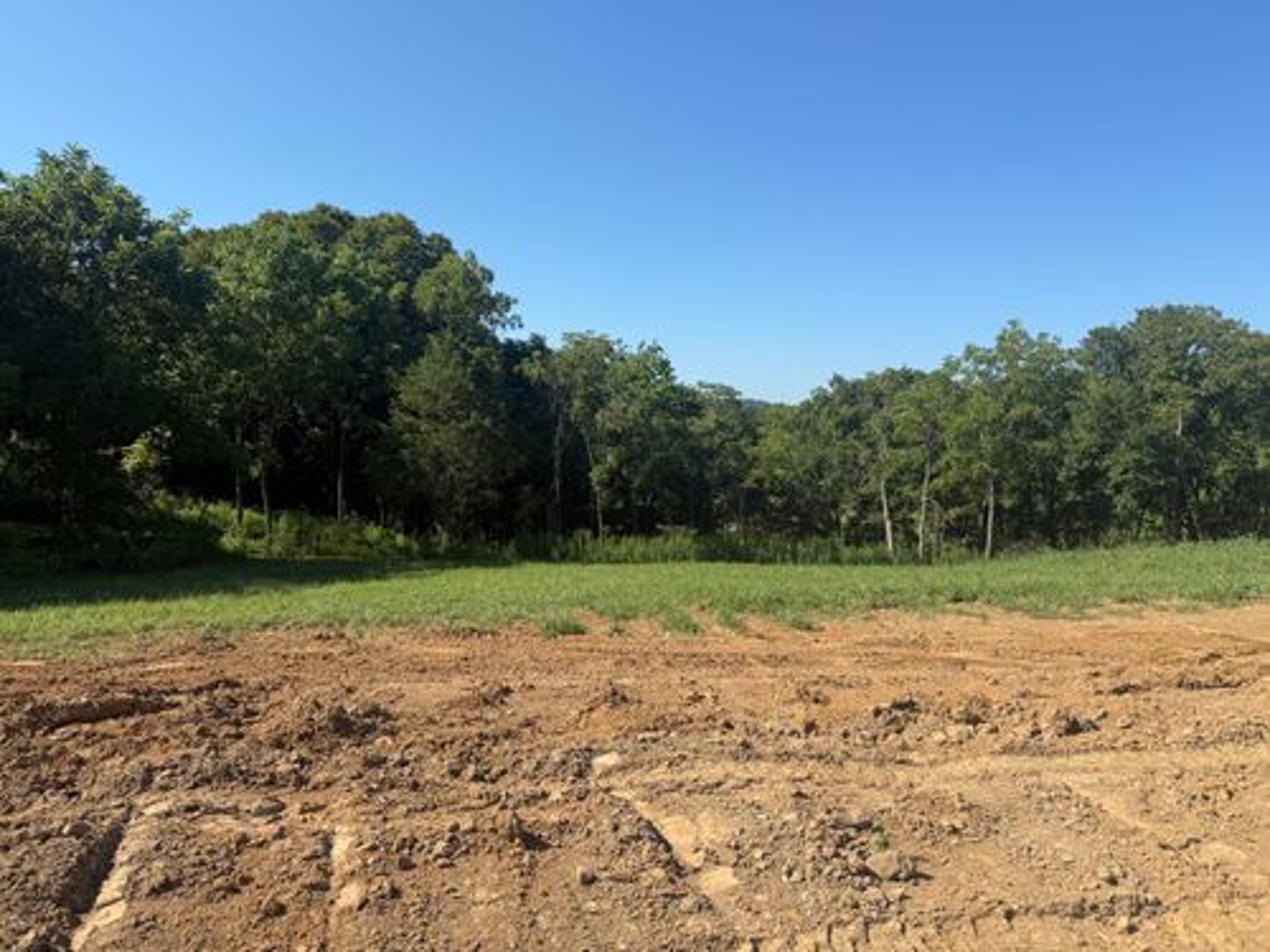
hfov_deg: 71.6
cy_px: 476
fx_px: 881
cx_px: 635
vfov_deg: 56.8
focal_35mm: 24
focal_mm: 6.76
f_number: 1.78
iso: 80
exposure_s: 1/3759
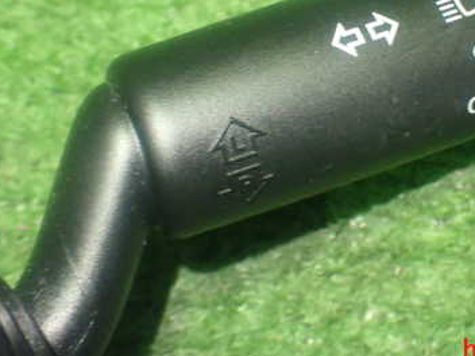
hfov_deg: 25.6
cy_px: 65
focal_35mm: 75
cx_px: 363
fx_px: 1029
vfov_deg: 19.4
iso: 800
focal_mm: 7.84
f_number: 2.9
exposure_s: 1/25
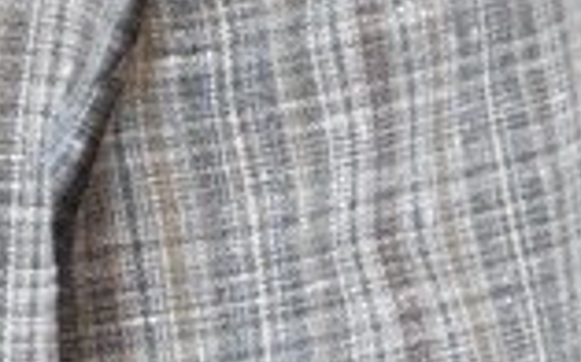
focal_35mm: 475
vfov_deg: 2.8
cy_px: 373
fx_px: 7511
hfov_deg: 4.4
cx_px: -48
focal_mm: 45
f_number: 13
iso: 1600
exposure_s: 1/50
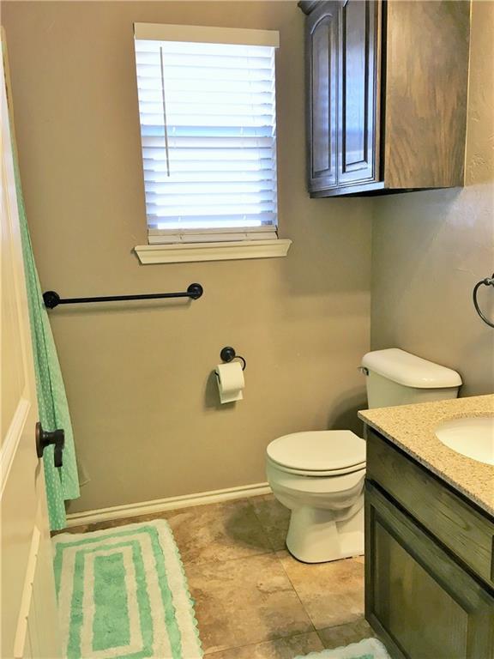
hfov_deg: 48.2
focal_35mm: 29
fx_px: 552
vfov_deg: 61.7
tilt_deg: -9.5
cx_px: 247
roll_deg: +2.3
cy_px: 330
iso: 64
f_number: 2.2
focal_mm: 4.15
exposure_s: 1/30
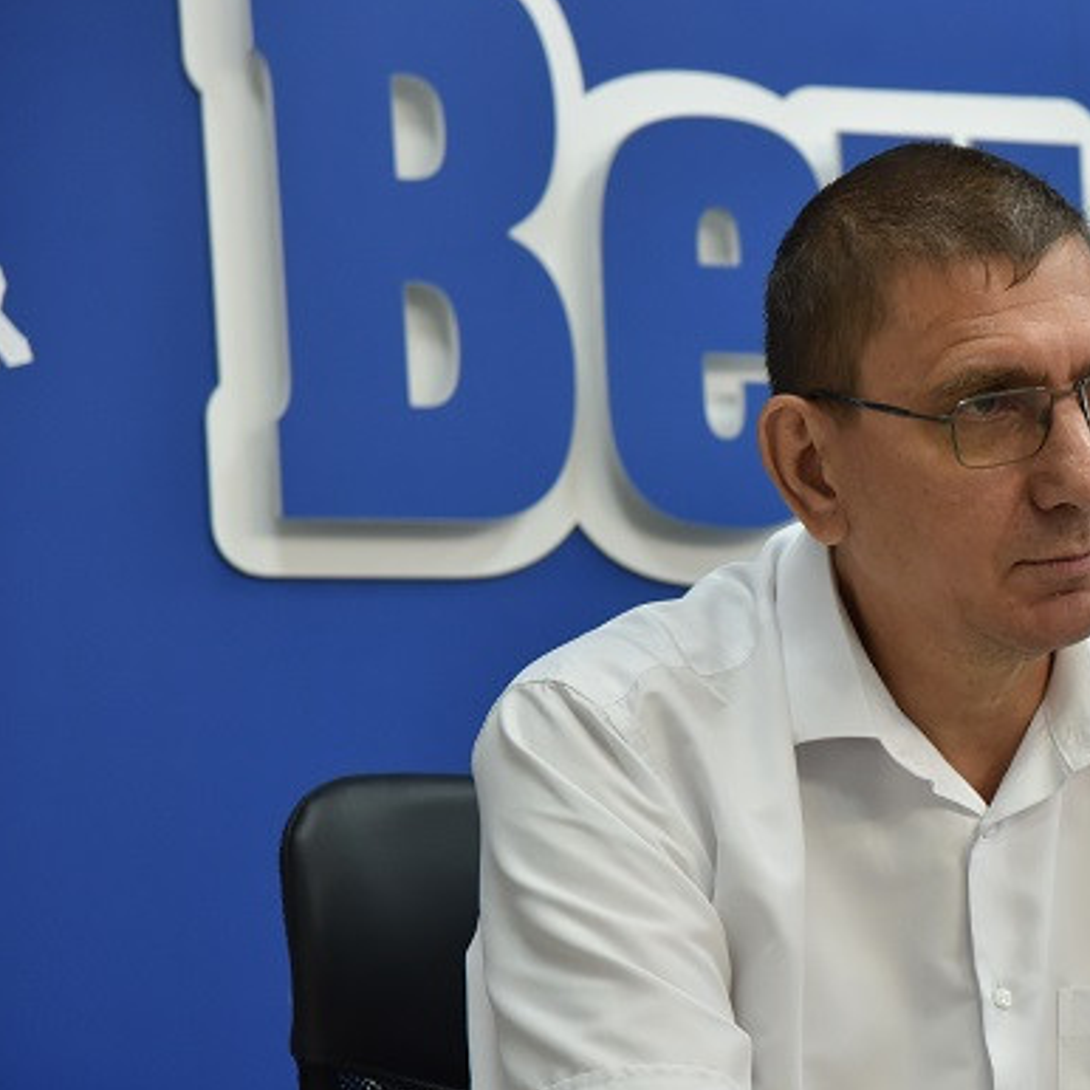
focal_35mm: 185
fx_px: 6591
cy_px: 723
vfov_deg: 9.4
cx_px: 1056
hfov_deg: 9.4
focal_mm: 105
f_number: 5
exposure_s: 1/160
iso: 1000
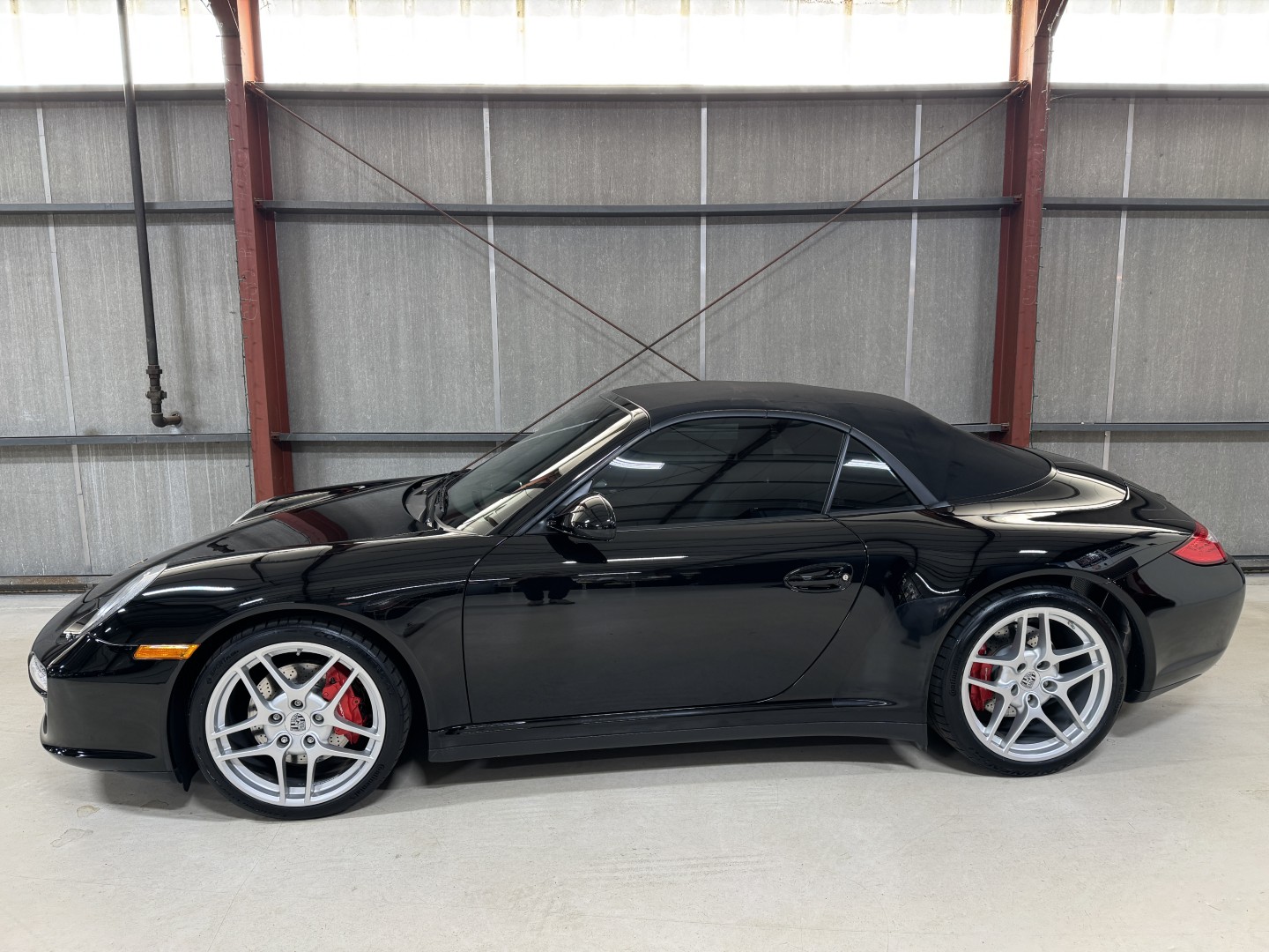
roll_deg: +0.4
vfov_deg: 56.8
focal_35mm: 24
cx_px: 634
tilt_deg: -9.0
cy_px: 476
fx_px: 880
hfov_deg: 71.6
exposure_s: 1/60
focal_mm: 6.76
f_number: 1.78
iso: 125
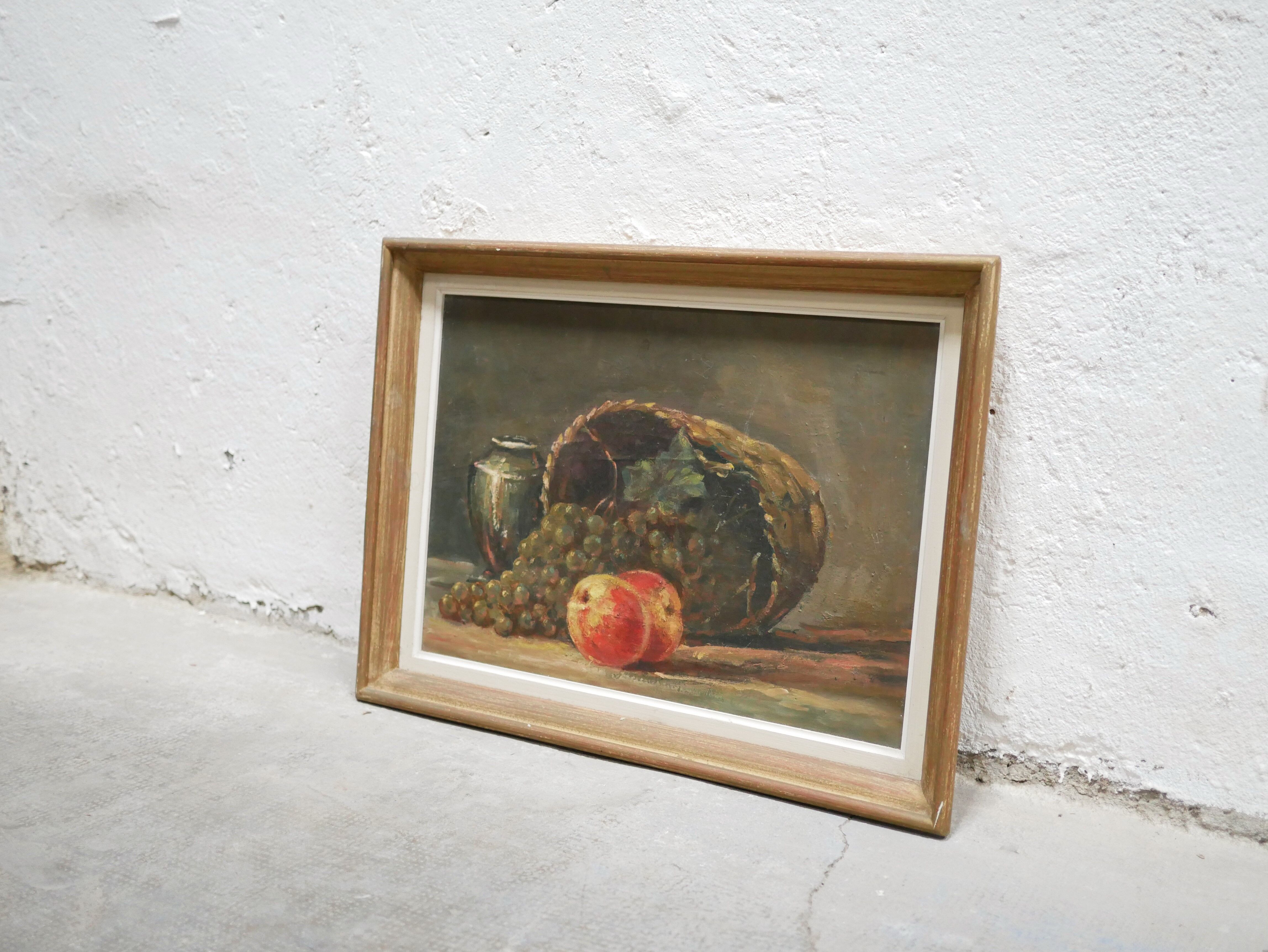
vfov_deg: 36.0
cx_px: 634
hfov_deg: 46.8
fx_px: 1466
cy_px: 476
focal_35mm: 40
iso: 1600
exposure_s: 1/60
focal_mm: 20
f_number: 1.7
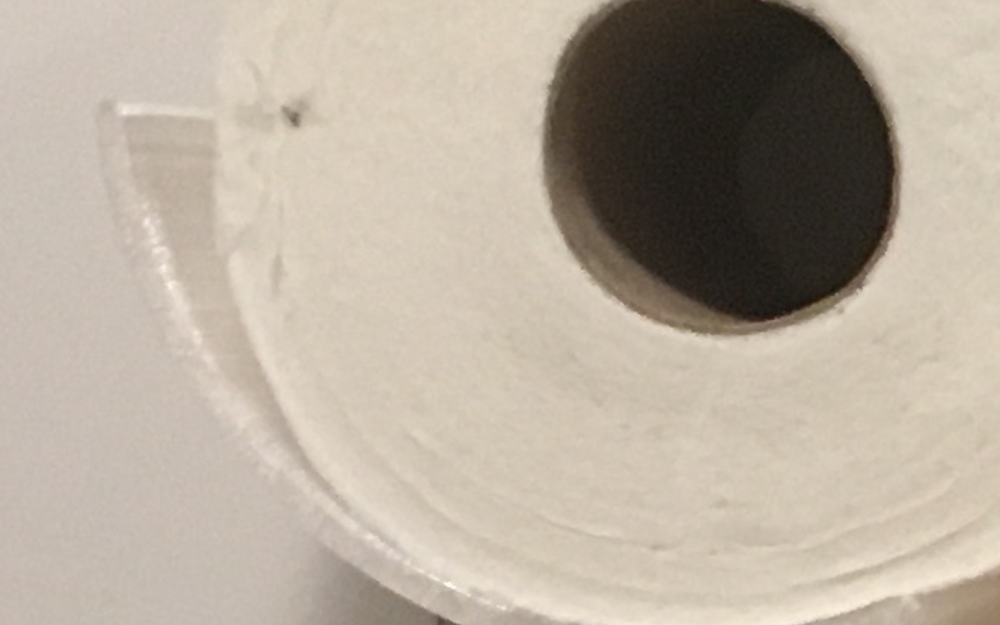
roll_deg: +2.1
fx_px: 5095
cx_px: 1612
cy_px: 856
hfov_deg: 10.7
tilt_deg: -8.4
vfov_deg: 6.9
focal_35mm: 187
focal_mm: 4.15
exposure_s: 1/33
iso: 160
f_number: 2.2
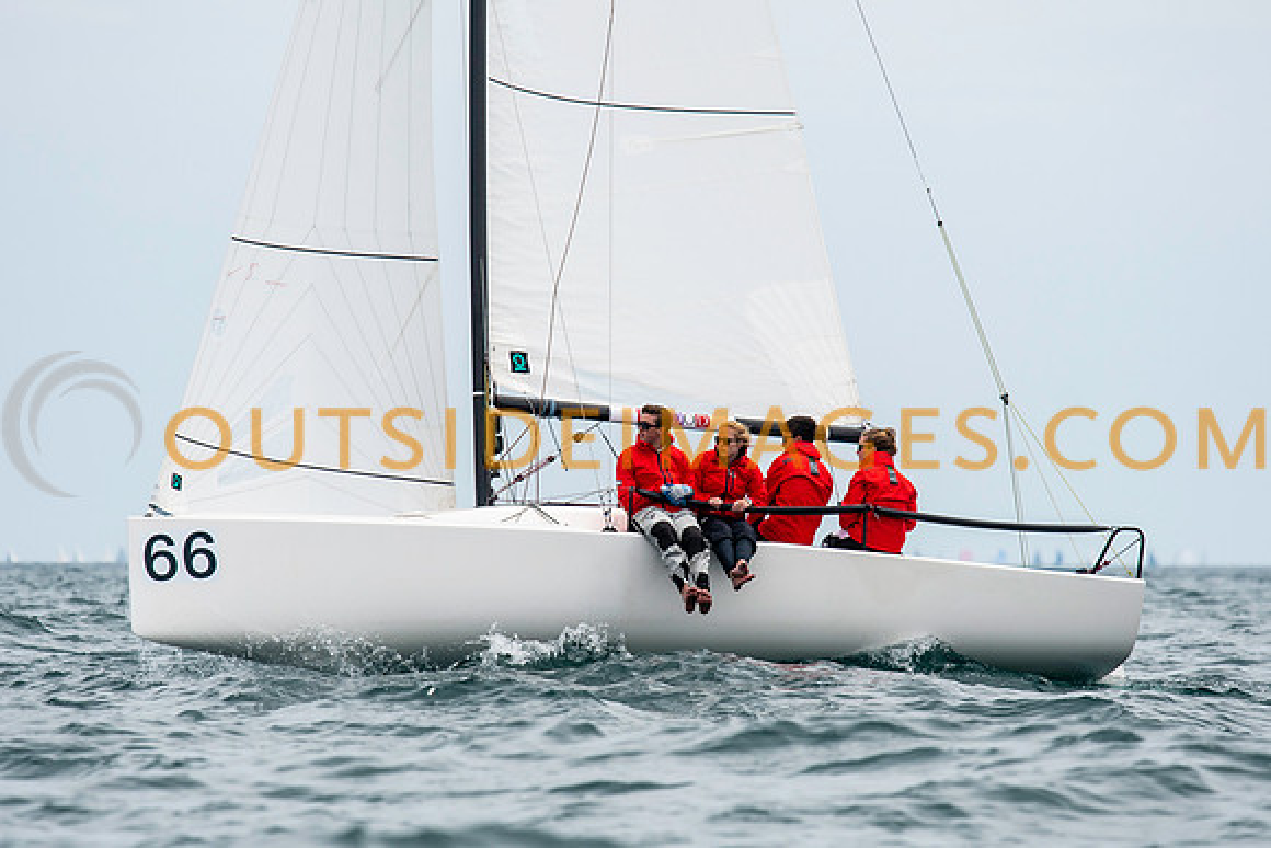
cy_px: 424
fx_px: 16943
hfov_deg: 4.3
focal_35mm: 480
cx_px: 646
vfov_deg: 2.9
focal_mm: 300
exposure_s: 1/2000
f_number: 5.6
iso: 400
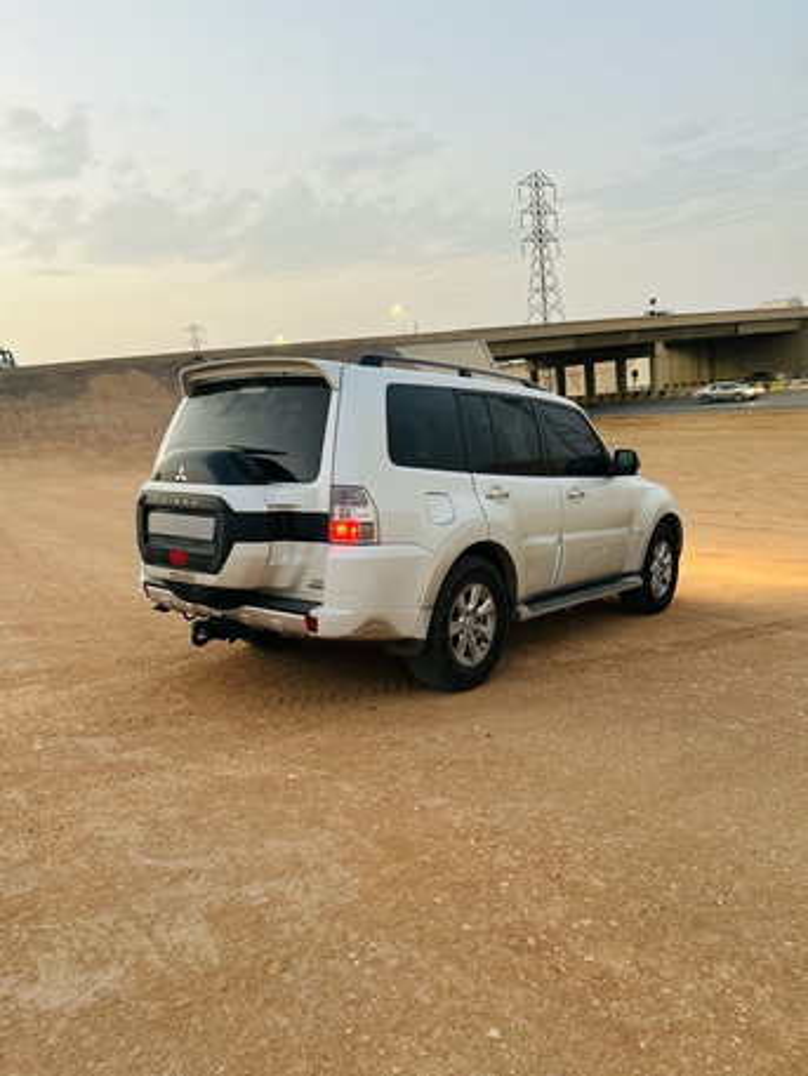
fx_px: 809
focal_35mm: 26
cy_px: 538
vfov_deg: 67.3
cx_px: 404
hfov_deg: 53.1
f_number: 1.5
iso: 500
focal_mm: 5.7
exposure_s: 1/60
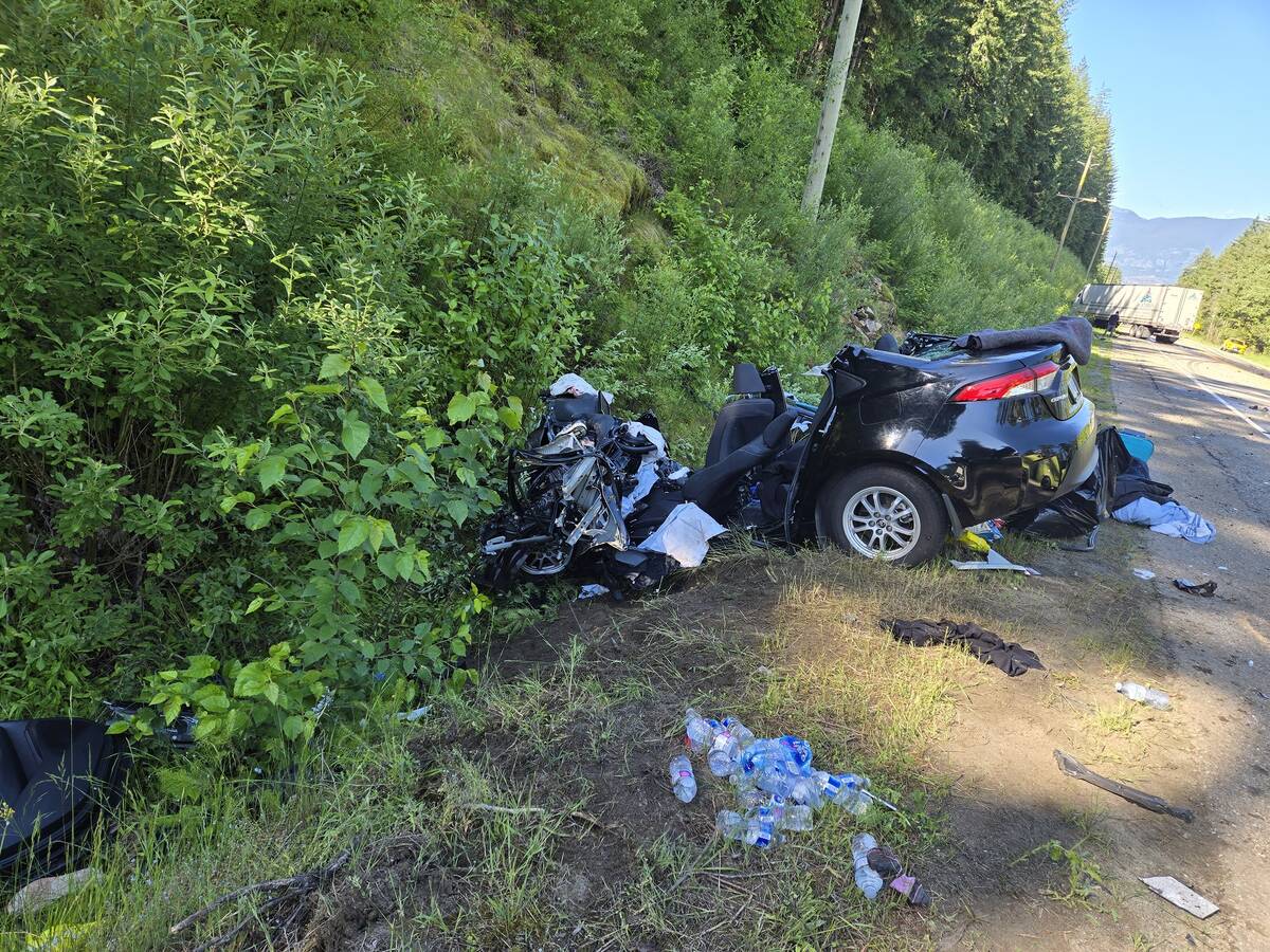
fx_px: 844
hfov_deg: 73.9
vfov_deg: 58.9
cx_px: 635
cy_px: 476
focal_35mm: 23
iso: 25
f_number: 1.8
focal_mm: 5.4
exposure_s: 1/330
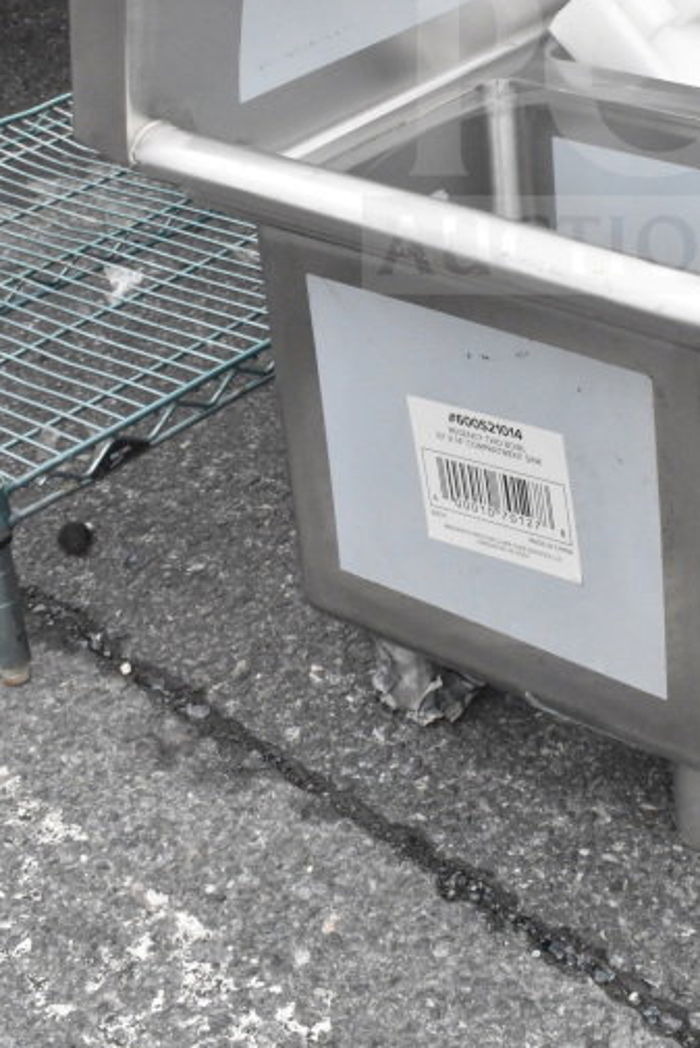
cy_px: 130
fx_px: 1979
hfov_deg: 19.8
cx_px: 594
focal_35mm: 68
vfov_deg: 28.7
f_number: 16
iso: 6400
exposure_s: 1/1000
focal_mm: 25
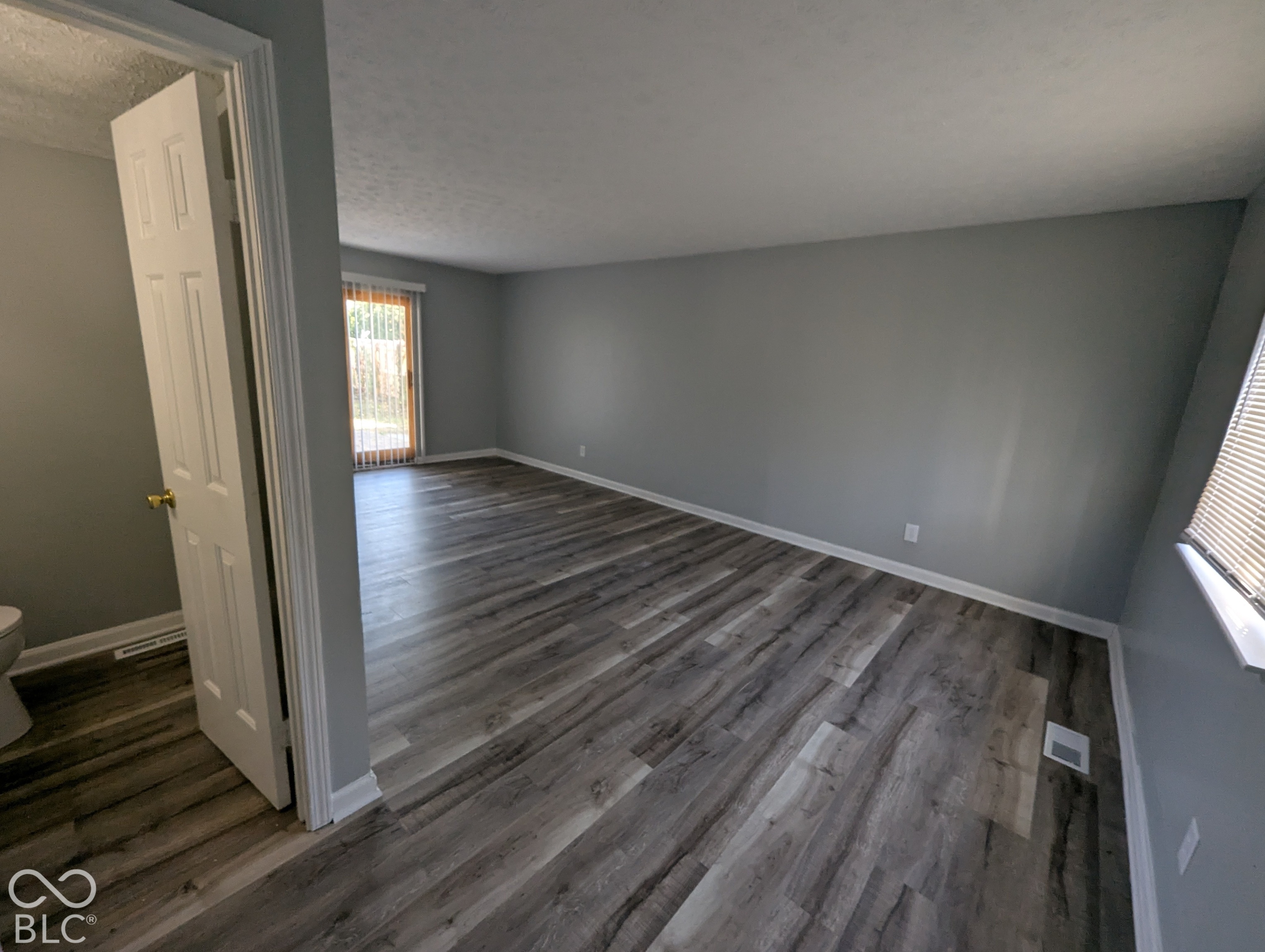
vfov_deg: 90.1
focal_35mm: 13
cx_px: 632
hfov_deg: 106.1
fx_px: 476
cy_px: 476
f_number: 2.2
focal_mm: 1.95
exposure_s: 1/60
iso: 89
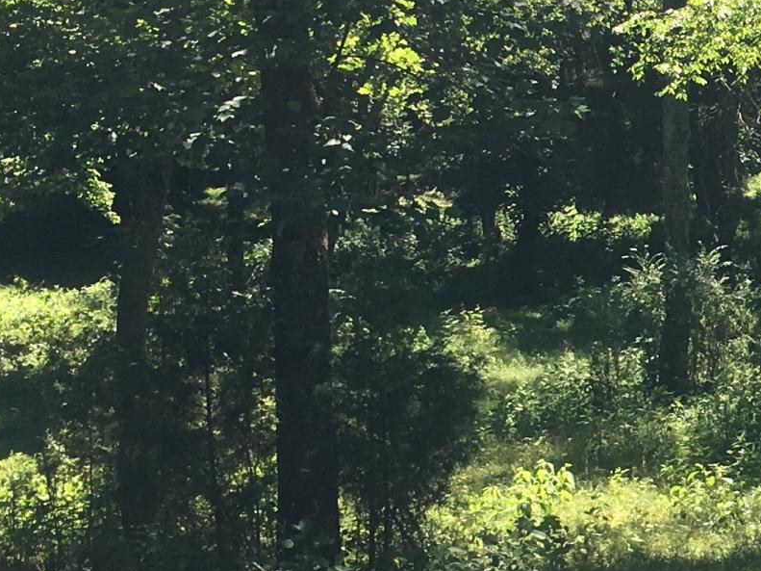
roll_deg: +1.2
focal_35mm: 110
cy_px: 287
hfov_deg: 17.0
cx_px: 956
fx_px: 2418
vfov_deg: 13.5
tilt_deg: -4.5
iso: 25
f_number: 2.2
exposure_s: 1/493
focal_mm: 4.15
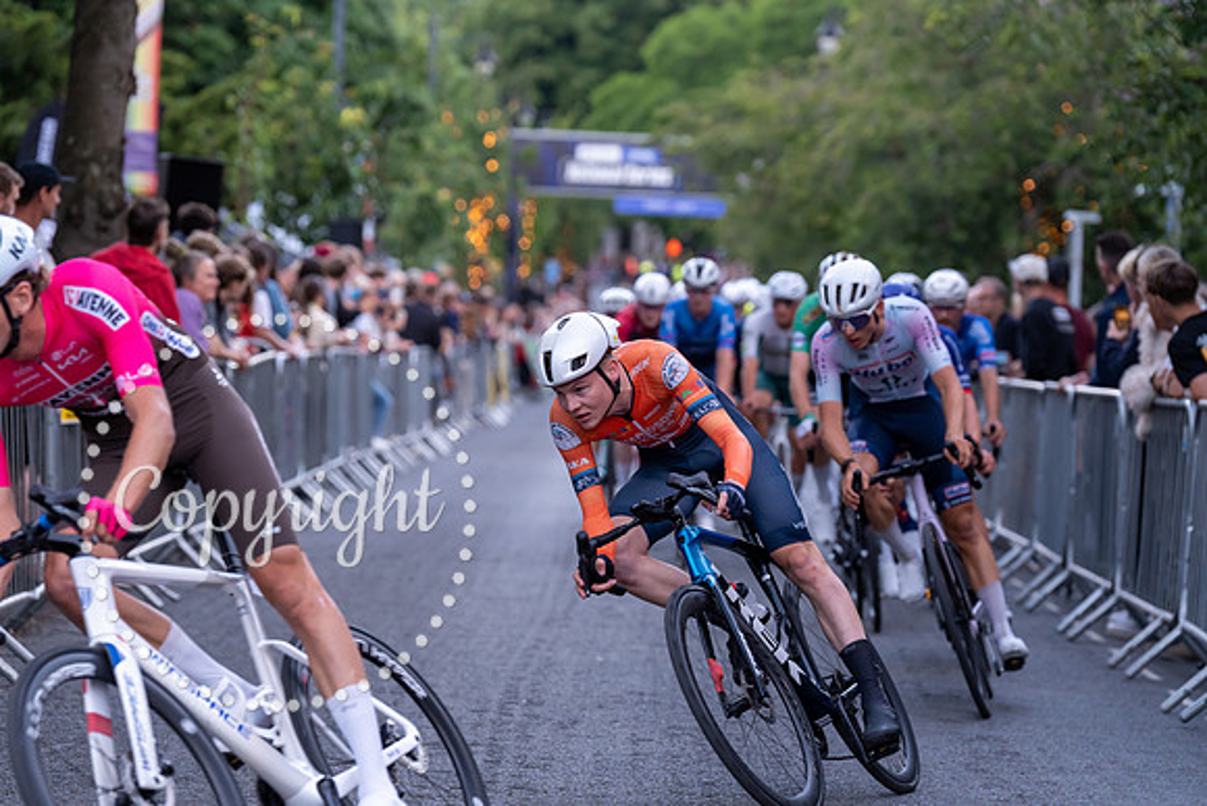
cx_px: 604
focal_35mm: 133
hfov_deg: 15.4
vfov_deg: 10.3
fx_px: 4460
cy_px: 403
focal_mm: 133
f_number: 3.5
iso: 2000
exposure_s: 1/800
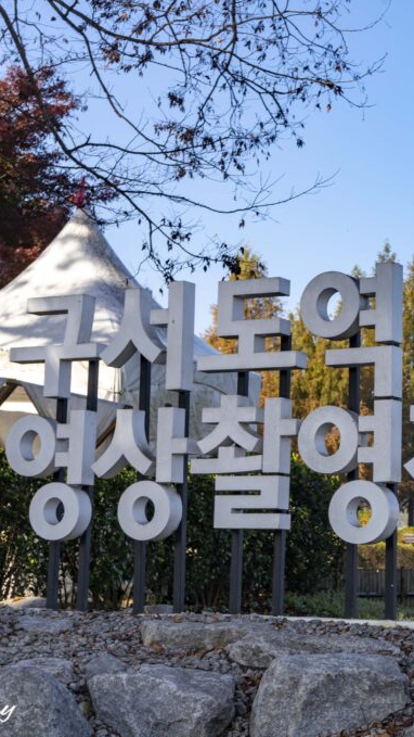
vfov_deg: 26.8
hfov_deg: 15.1
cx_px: 393
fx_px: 1542
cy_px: 370
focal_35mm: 79
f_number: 11
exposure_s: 1/125
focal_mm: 50
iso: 100
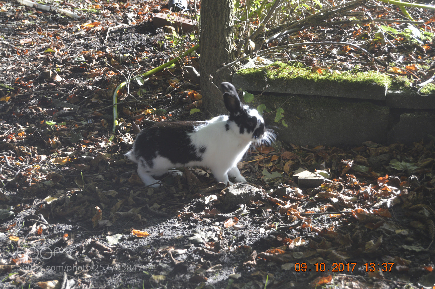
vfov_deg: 16.5
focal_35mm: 82
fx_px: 996
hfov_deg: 24.6
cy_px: 144
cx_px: 218
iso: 280
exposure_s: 1/125
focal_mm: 55
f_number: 5.6
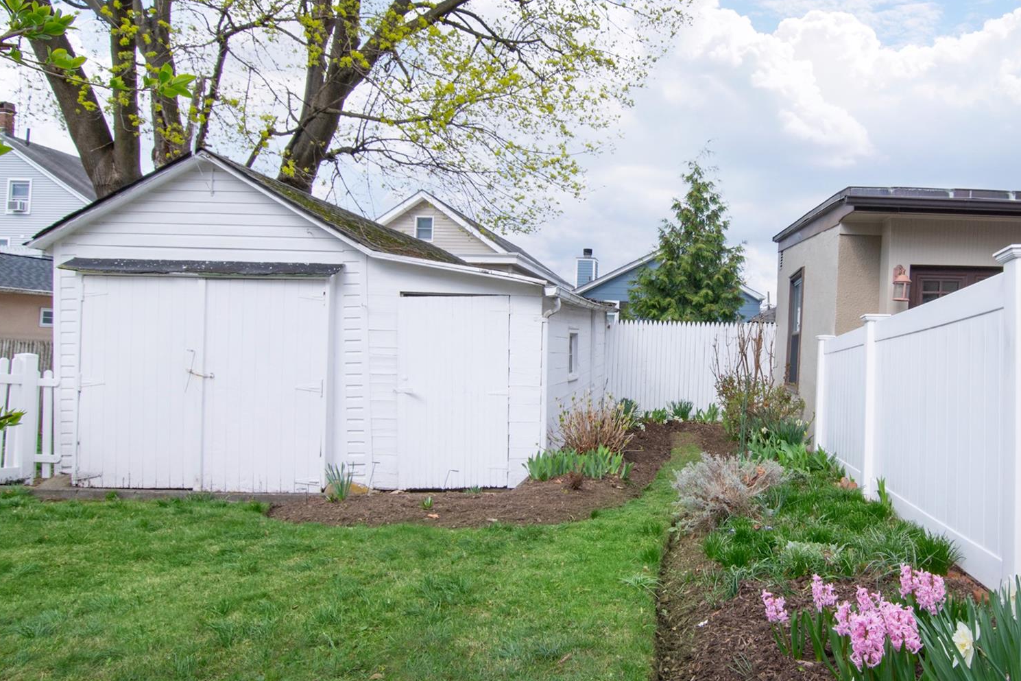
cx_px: 682
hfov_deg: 74.5
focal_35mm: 23
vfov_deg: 55.7
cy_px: 316
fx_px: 643
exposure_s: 1/250
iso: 400
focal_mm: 11
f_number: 11
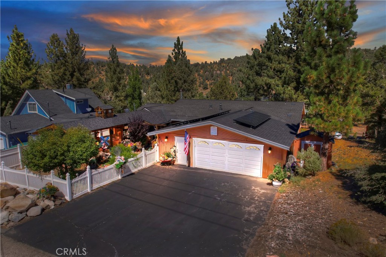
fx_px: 236
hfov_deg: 78.6
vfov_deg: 57.2
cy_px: 128
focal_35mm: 22
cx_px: 193
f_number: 2.8
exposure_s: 1/3000
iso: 100
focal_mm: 8.4
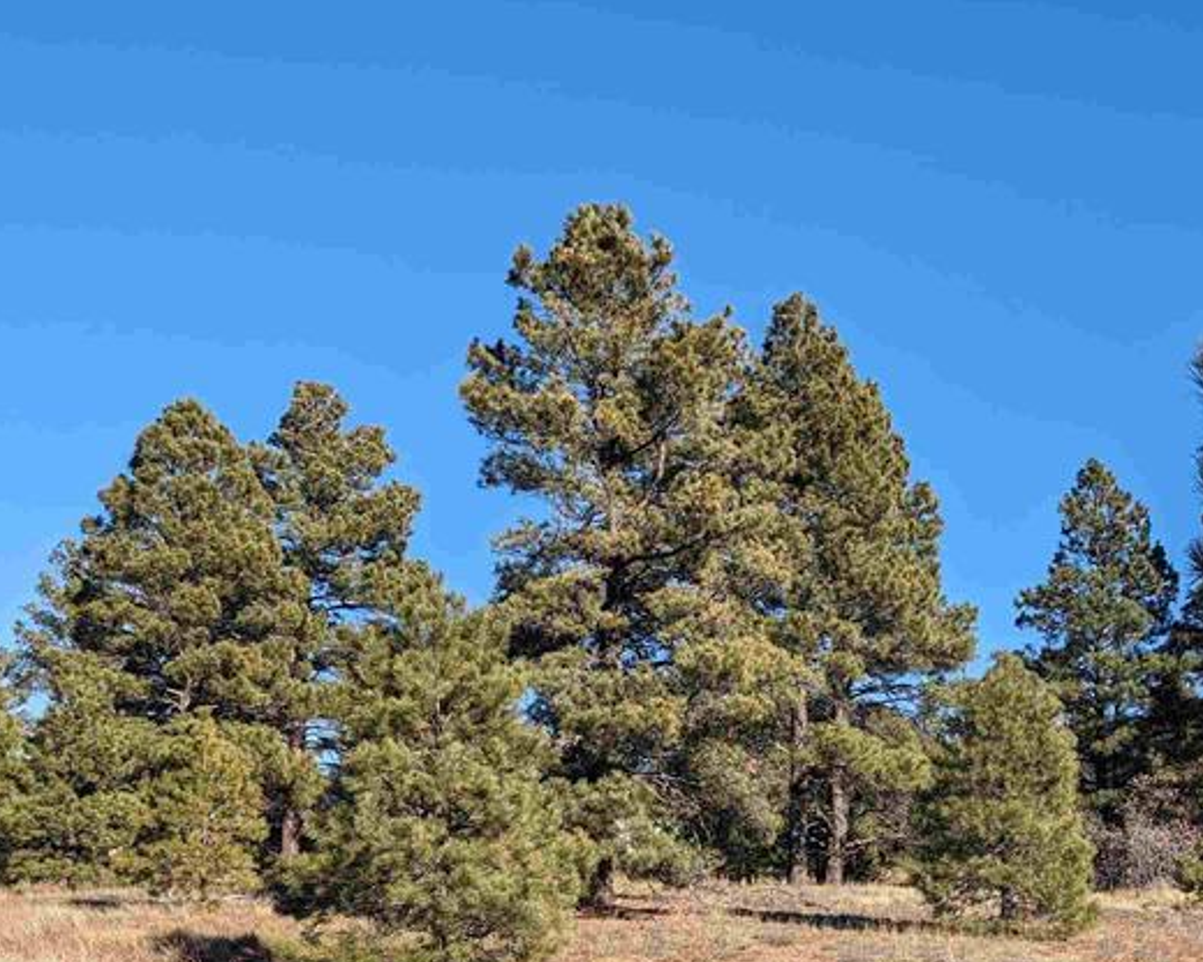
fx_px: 1638
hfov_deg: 38.3
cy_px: 809
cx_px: 1018
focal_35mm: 46
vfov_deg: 31.6
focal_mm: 6.9
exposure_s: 1/840
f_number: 1.68
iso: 19
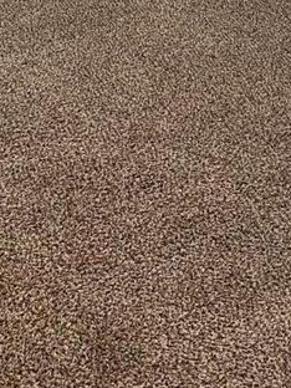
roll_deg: -1.6
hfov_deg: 14.8
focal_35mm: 100
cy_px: -153
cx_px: 106
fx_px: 1121
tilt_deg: -13.7
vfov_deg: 18.0
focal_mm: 4.25
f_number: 1.8
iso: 100
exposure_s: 1/60
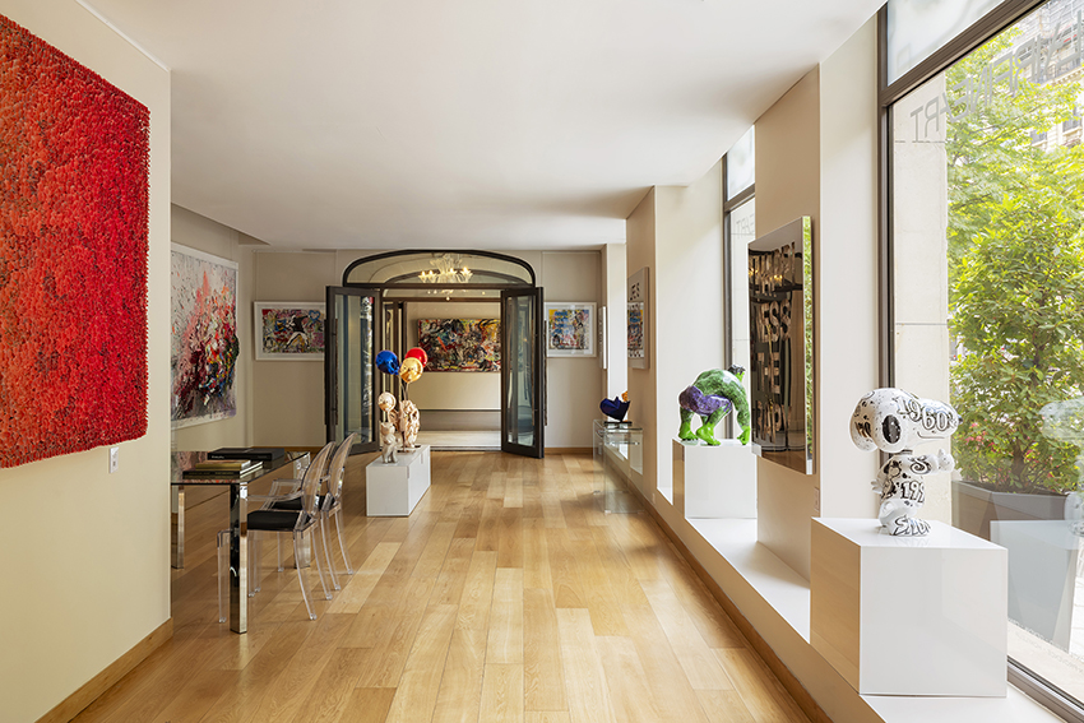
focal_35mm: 28
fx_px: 843
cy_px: 362
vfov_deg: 46.4
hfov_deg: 65.5
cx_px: 542
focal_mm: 28
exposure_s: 1/25
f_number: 11
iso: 200
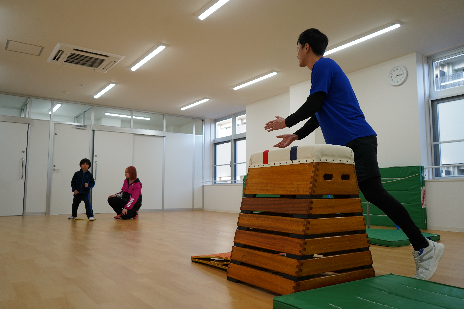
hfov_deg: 65.5
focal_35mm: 28
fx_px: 361
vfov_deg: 46.4
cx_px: 232
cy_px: 154
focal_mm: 28
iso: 500
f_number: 4
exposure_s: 1/160
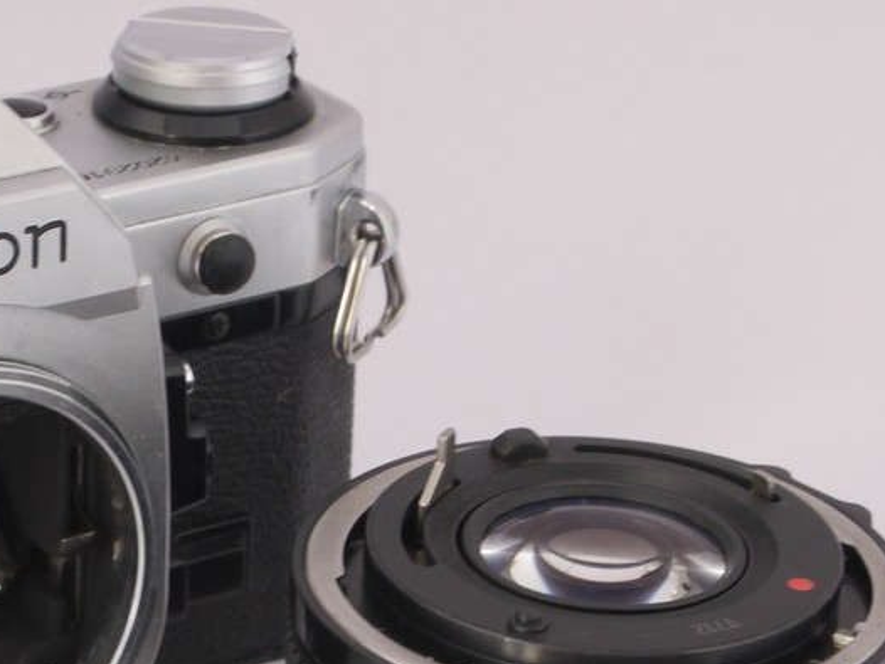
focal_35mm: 146
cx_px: 44
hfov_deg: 13.4
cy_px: 541
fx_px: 3734
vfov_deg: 10.1
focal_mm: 32
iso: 400
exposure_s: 1/6
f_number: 10
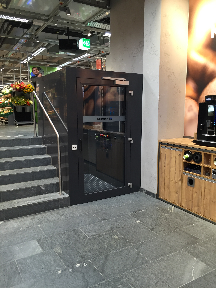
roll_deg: -1.2
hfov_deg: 48.2
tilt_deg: -7.9
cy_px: 144
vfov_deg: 61.7
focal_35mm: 29
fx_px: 241
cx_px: 108
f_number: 2.2
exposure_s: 1/33
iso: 80
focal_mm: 4.15
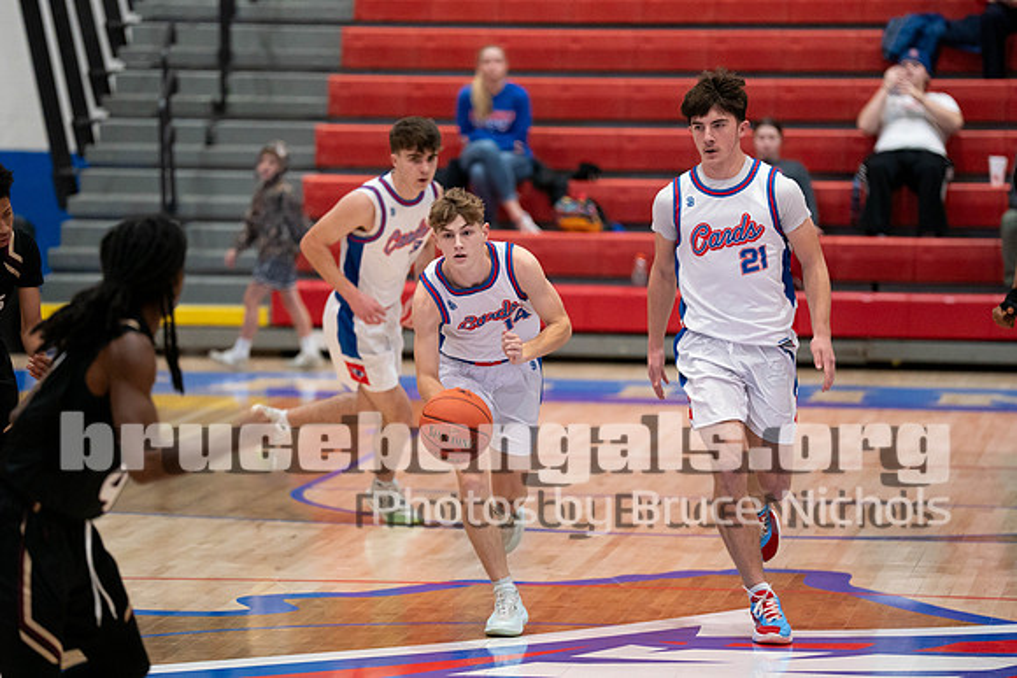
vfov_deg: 6.5
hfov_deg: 9.7
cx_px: 515
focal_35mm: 211
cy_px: 339
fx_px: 5969
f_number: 2.8
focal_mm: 200
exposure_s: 1/1000
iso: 4000
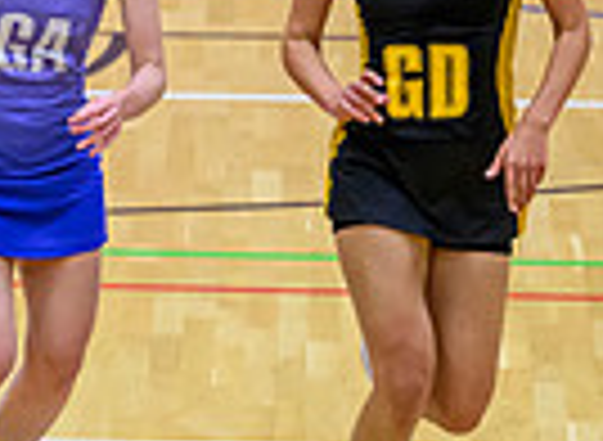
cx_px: -805
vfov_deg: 2.3
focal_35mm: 625
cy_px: 452
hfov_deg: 3.2
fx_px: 10791
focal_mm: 130
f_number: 3.5
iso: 5000
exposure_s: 1/800
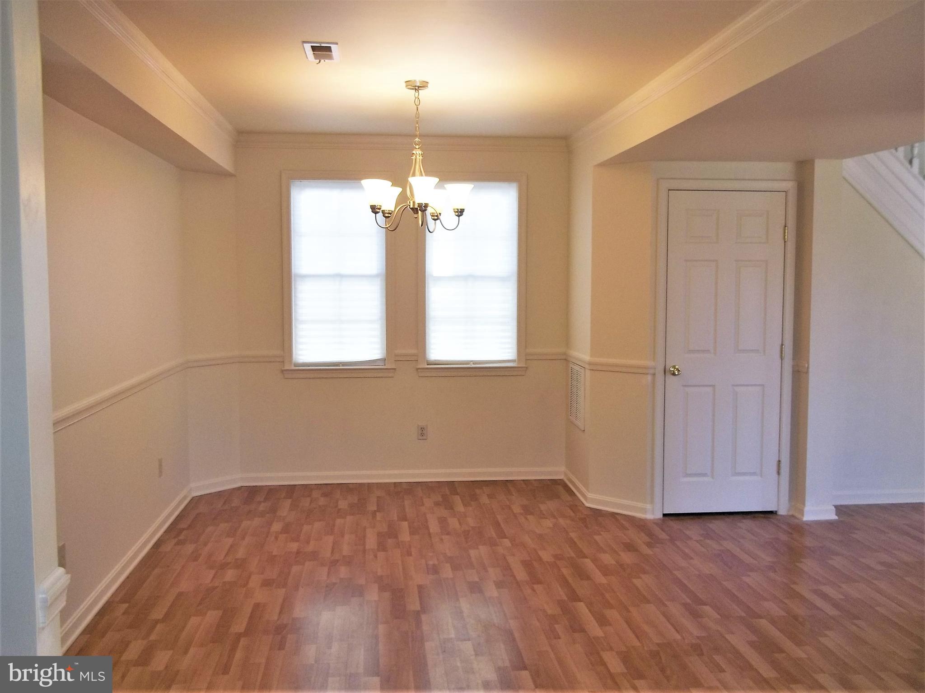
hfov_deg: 56.8
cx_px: 462
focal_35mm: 32
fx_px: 855
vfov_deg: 44.1
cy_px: 346
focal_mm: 5.7
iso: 80
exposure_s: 1/60
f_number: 2.9
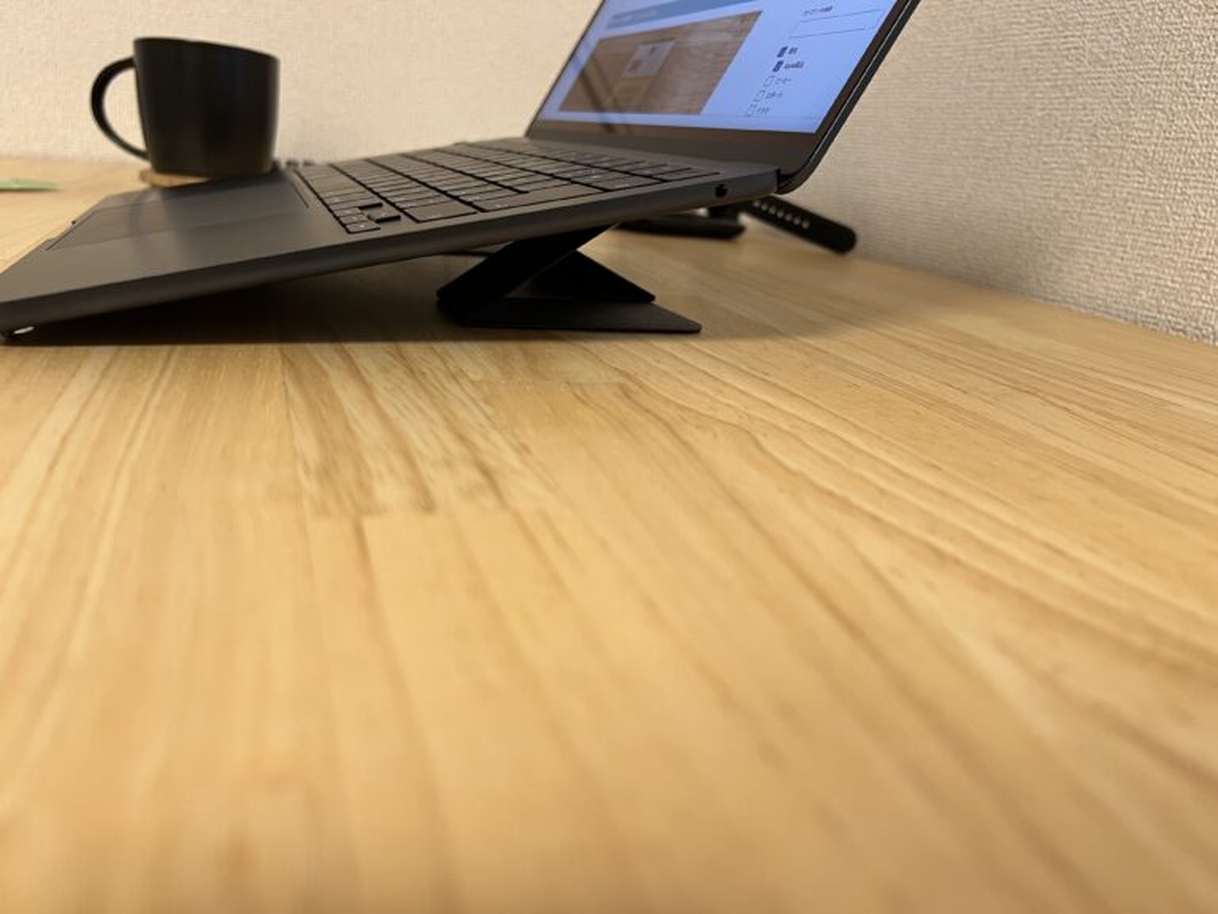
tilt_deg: -18.7
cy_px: 457
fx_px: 915
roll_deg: -5.6
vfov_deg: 53.1
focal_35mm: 26
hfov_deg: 67.3
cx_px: 609
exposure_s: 1/50
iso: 100
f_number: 1.5
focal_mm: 5.7
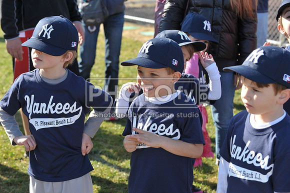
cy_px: 96
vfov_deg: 19.4
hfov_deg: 28.9
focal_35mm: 70
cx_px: 145
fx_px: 564
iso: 400
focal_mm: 70
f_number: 5.6
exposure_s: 1/800
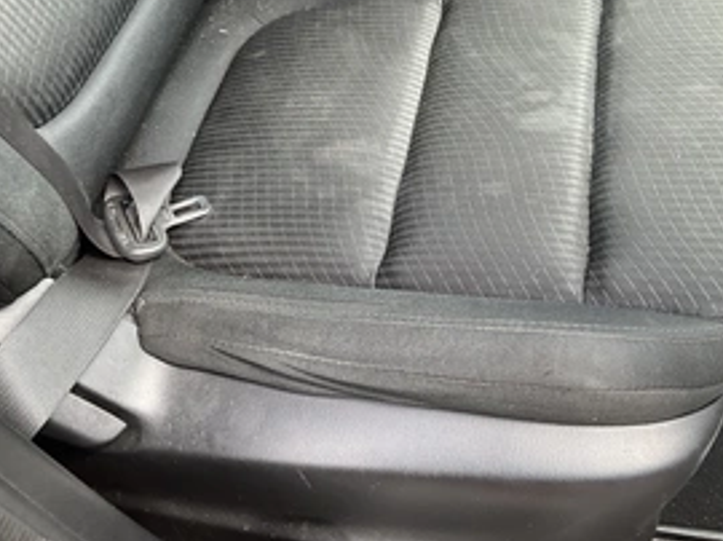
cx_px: 418
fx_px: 897
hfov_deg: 43.8
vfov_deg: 33.2
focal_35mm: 43
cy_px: 166
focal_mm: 3
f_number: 1.8
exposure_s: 1/122
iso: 32
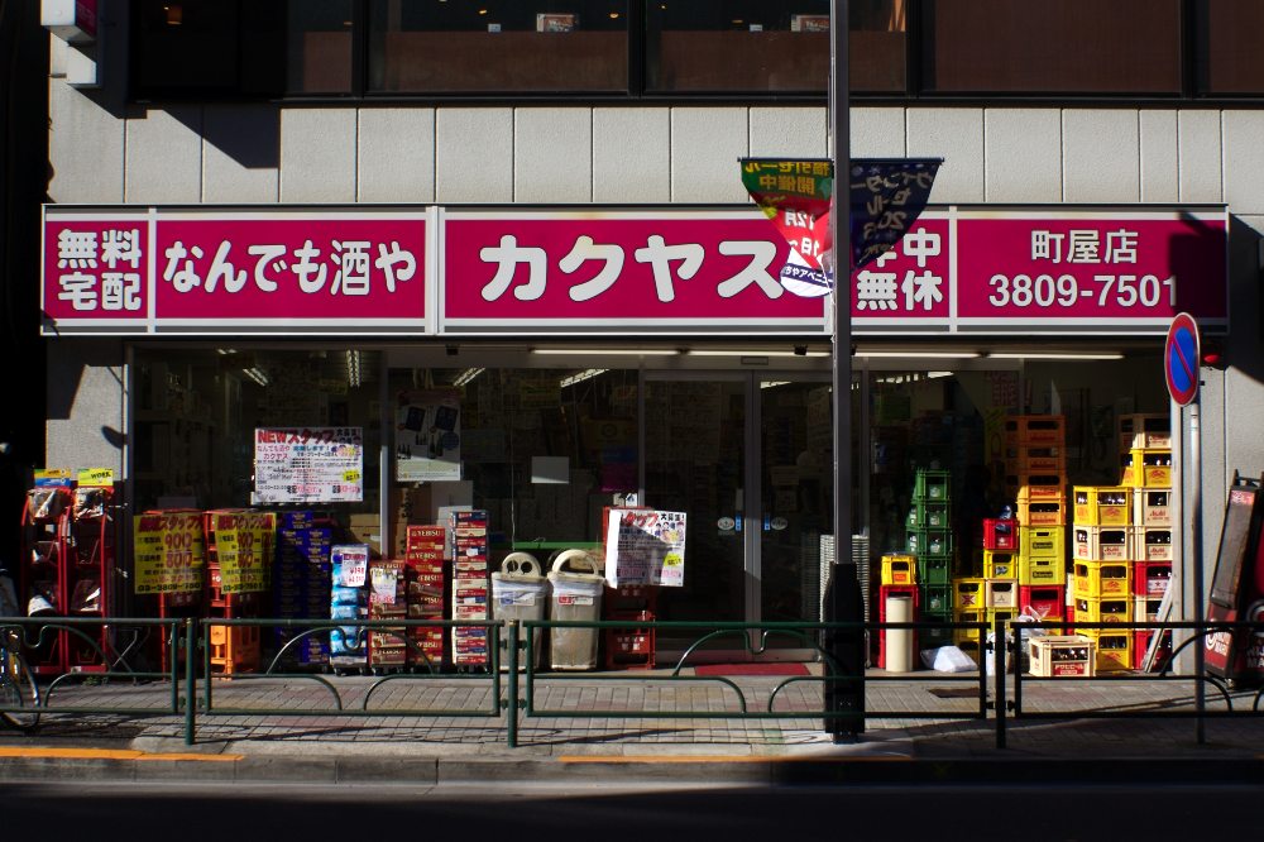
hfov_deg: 46.4
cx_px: 632
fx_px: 1474
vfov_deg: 31.9
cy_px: 421
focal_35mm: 42
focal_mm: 28
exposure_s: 1/200
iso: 100
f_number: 10
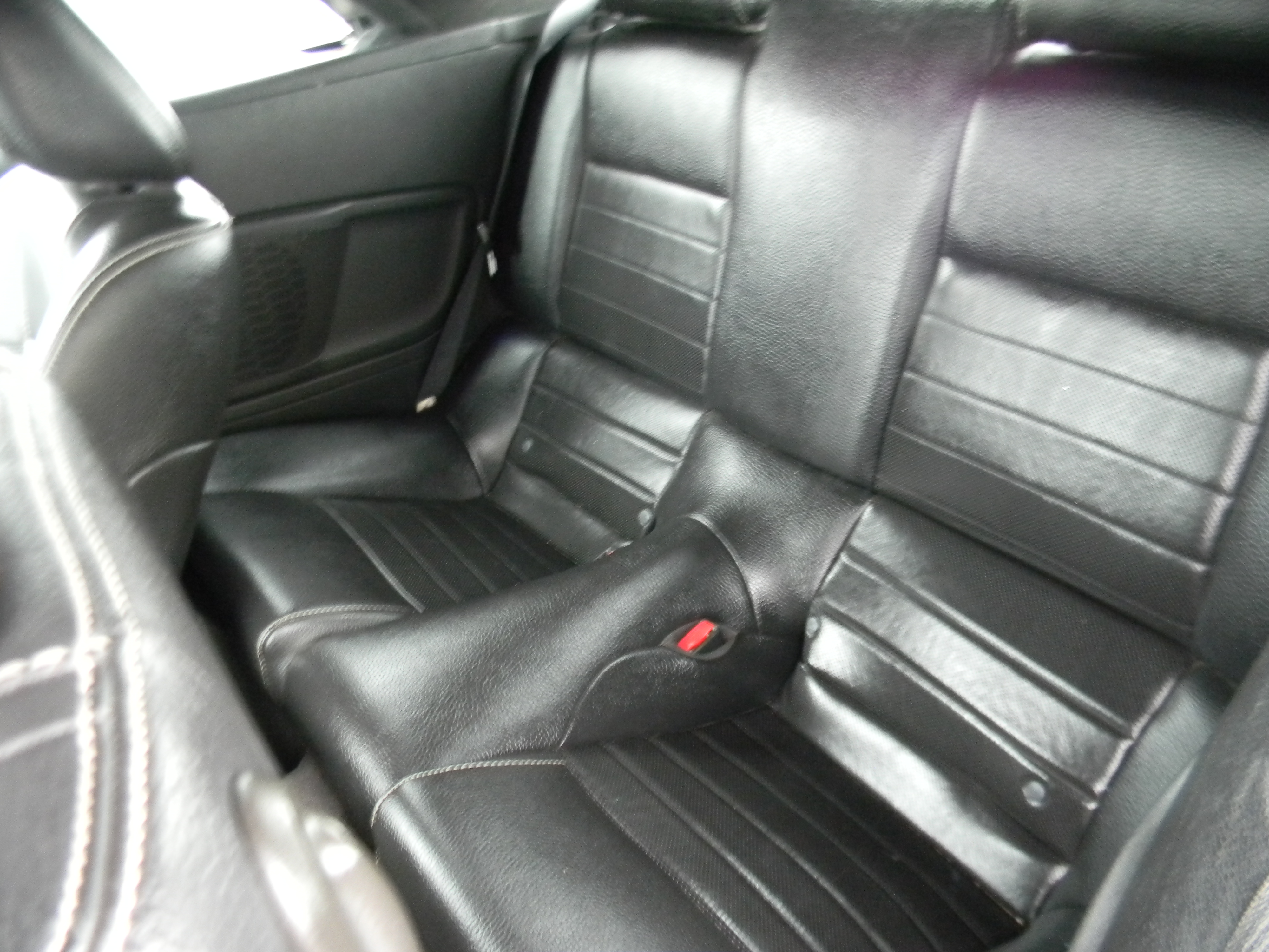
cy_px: 476
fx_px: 1026
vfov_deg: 49.7
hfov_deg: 63.4
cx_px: 634
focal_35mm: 28
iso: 400
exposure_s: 1/8.5
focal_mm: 5
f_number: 3.5
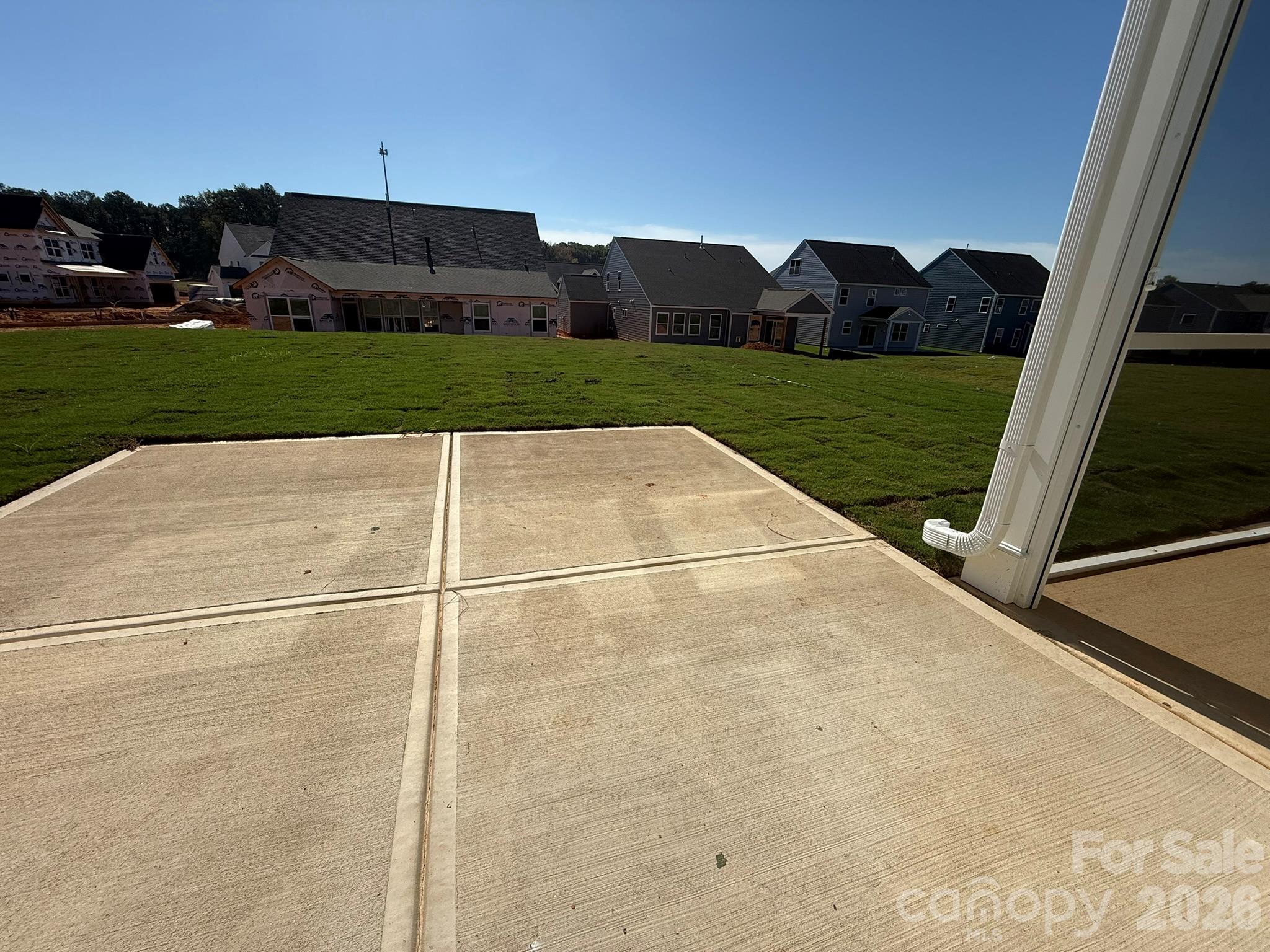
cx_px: 635
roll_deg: -2.2
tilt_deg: -18.9
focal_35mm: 14
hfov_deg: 102.1
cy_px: 476
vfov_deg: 85.7
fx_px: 514
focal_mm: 2.22
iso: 50
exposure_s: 1/4762
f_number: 2.2
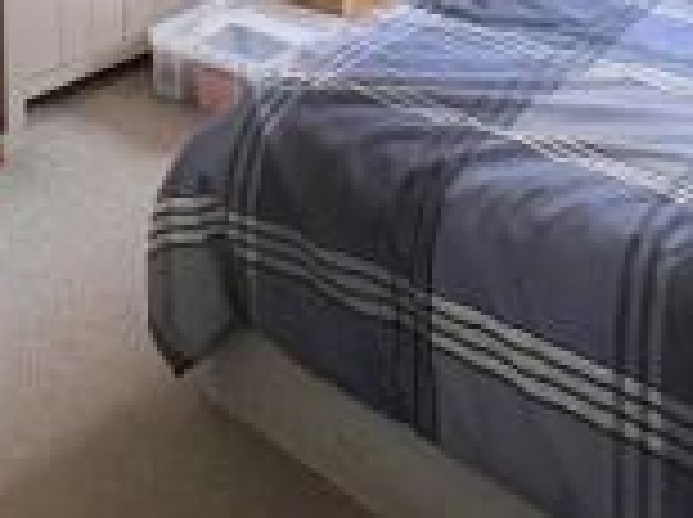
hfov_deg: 36.2
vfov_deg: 21.5
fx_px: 1059
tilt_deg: -3.5
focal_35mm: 53
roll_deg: +1.3
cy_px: -322
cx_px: 317
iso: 80
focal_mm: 2.22
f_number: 2.2
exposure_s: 1/109
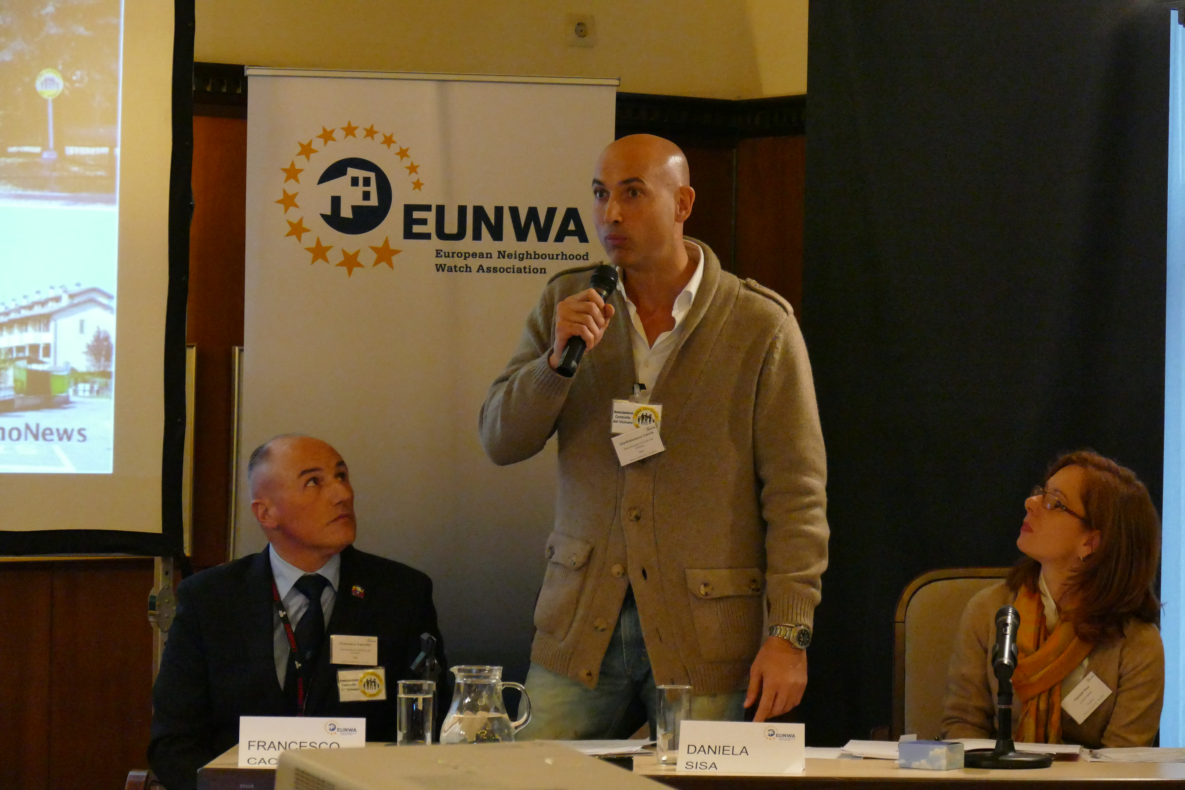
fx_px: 4279
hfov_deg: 15.8
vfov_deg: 10.5
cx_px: 592
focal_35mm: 130
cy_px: 395
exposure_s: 1/125
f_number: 3.9
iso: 3200
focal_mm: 47.46
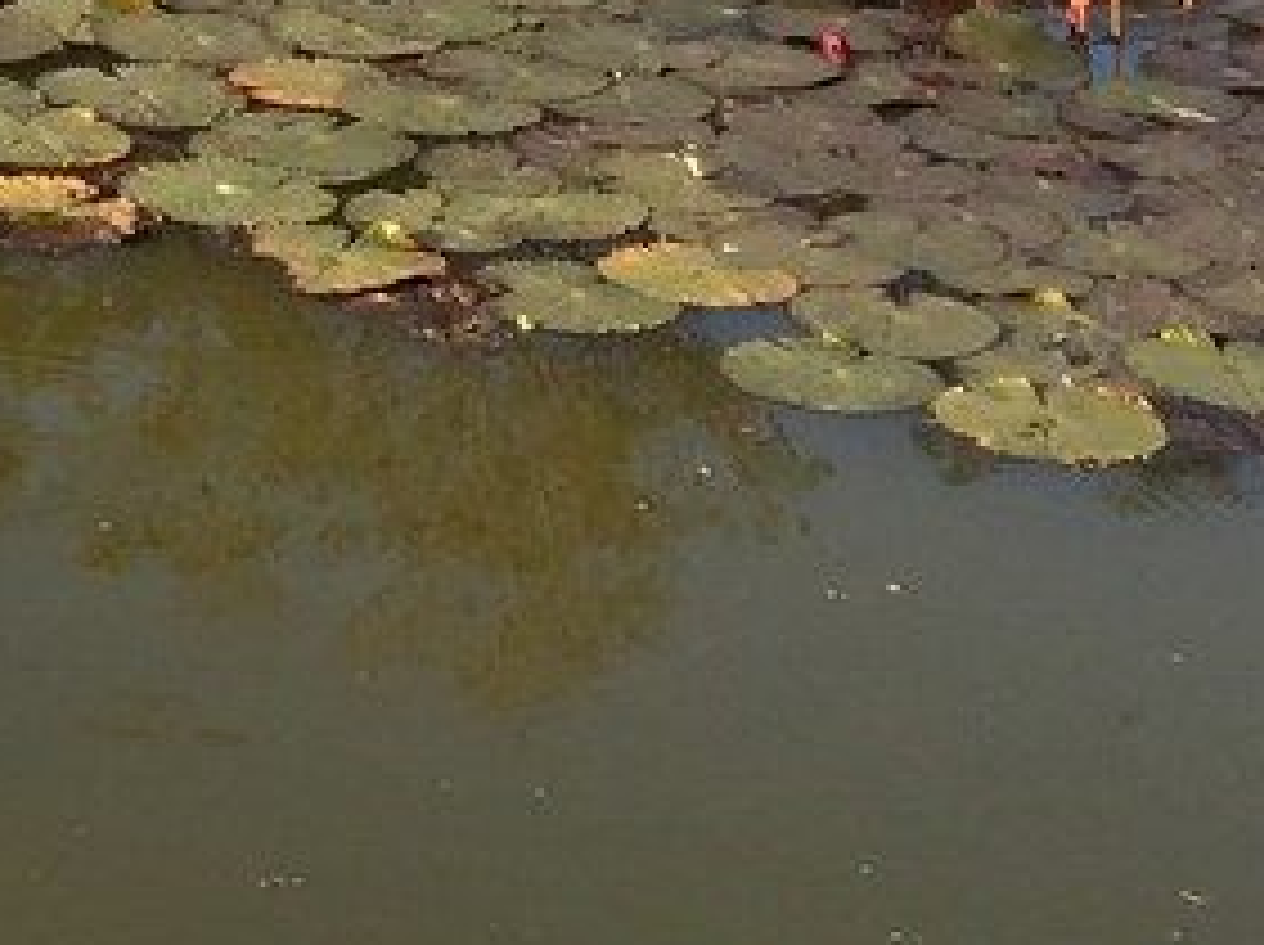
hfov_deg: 14.4
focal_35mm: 124
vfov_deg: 10.7
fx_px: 4522
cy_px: -1048
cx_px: -841
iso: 32
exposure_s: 1/791
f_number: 2.2
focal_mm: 4.15
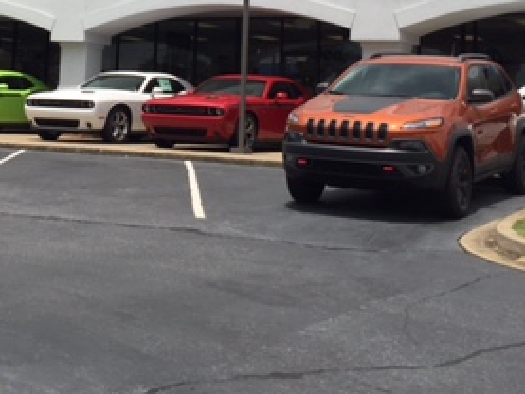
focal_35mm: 67
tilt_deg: +9.2
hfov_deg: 28.5
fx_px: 1017
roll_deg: -4.1
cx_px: 133
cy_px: -55
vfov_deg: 20.7
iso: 32
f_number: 2.2
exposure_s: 1/3049
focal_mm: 4.15
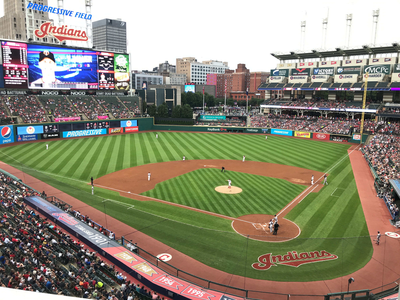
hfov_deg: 63.4
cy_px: 150
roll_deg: -1.3
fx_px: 324
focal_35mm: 28
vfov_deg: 49.7
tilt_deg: -8.4
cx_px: 200
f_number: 1.8
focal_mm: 3.99
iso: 25
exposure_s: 1/120
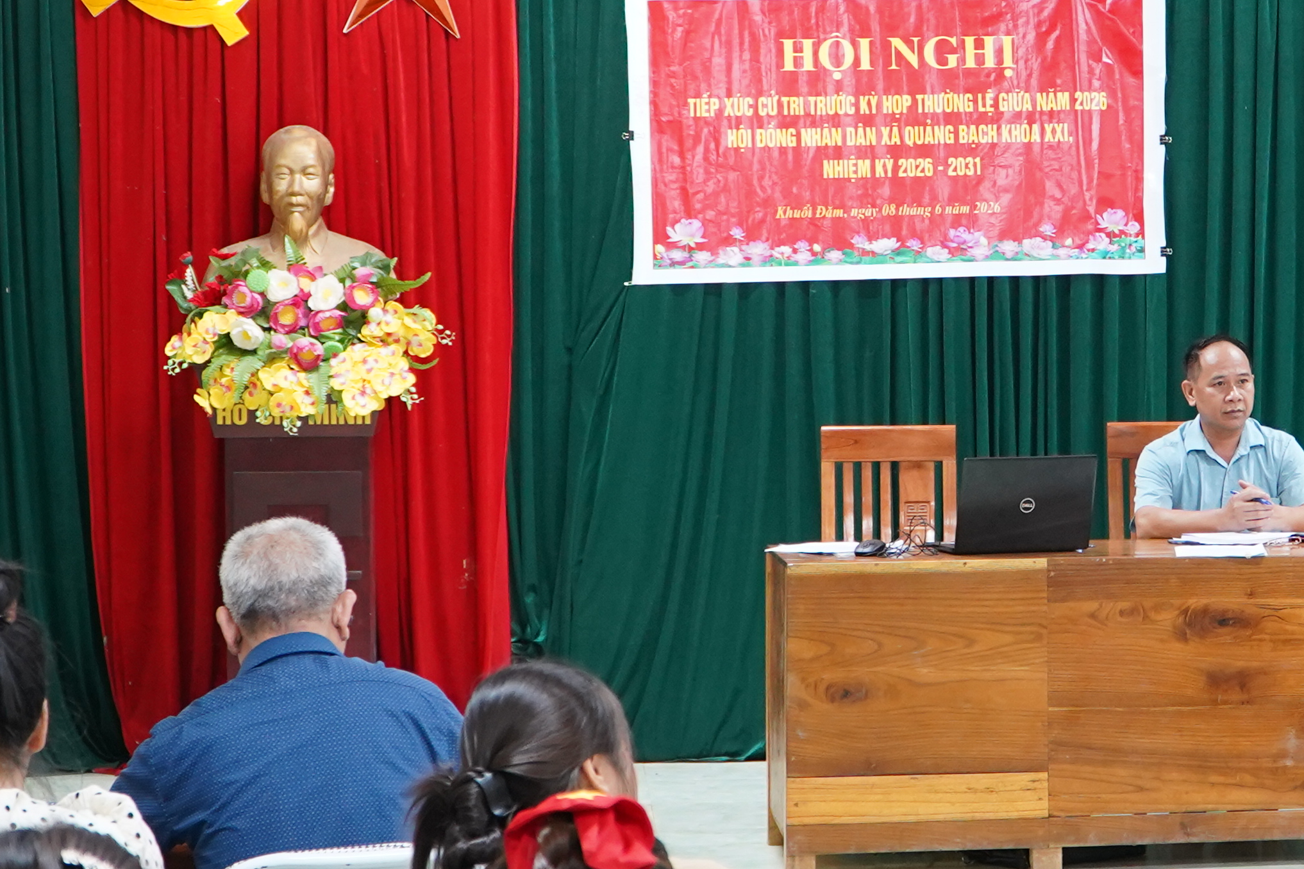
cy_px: 352
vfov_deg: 15.3
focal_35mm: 89
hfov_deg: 22.5
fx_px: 3224
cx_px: 1099
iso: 2000
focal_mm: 31
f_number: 4
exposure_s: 1/50
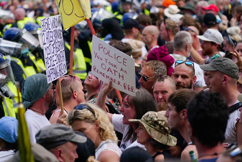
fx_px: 800
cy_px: 90
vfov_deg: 11.5
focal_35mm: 119
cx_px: 100
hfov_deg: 17.2
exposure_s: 1/3200
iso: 320
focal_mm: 95
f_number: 2.8
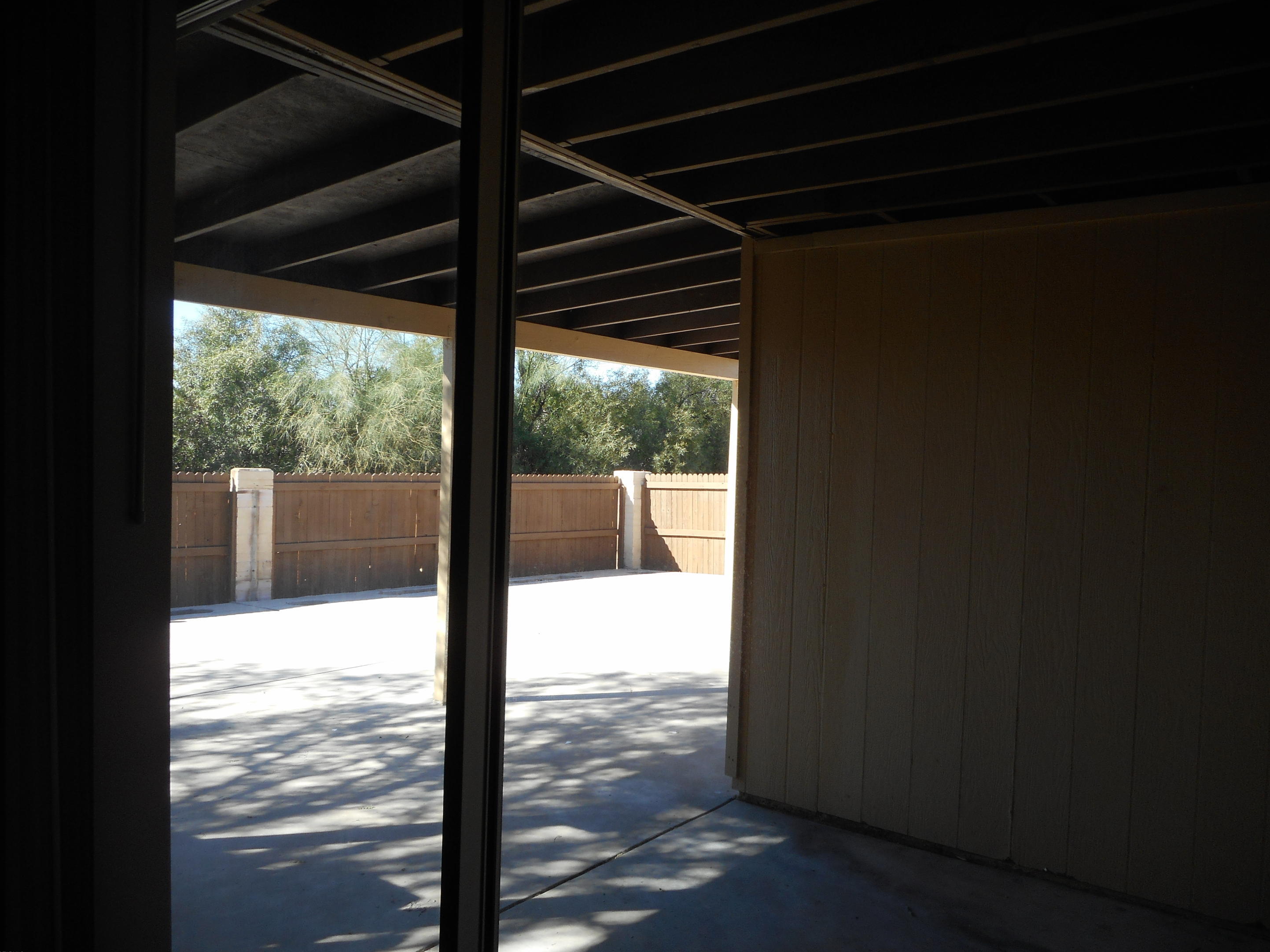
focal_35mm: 26
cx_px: 643
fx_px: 954
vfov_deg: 53.0
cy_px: 489
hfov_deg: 67.3
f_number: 3.7
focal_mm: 4.5
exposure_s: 1/125
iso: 80
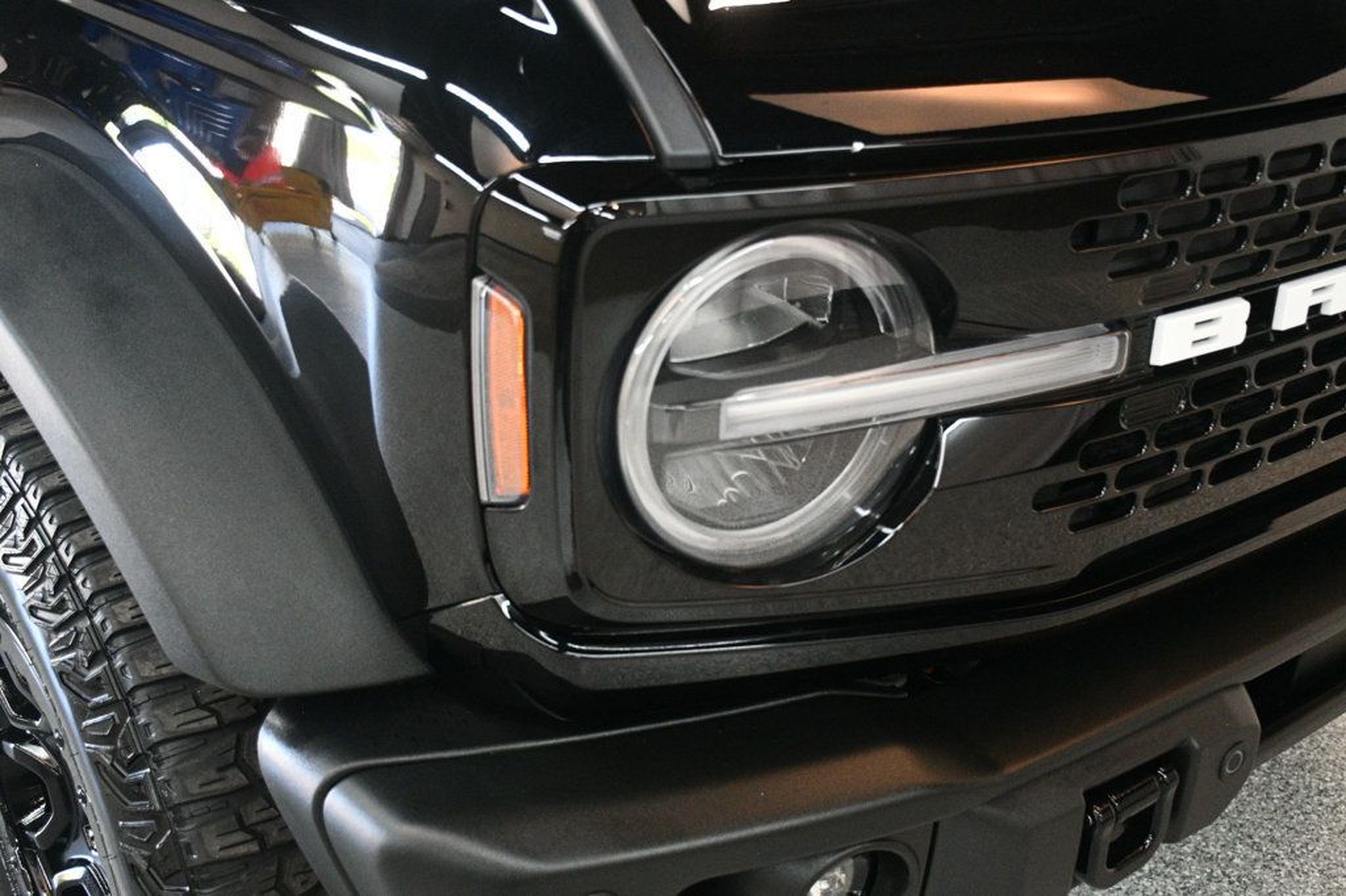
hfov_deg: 48.5
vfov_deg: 33.4
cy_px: 448
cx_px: 673
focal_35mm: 40
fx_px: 1495
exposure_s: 1/100
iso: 3200
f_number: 4
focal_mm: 27
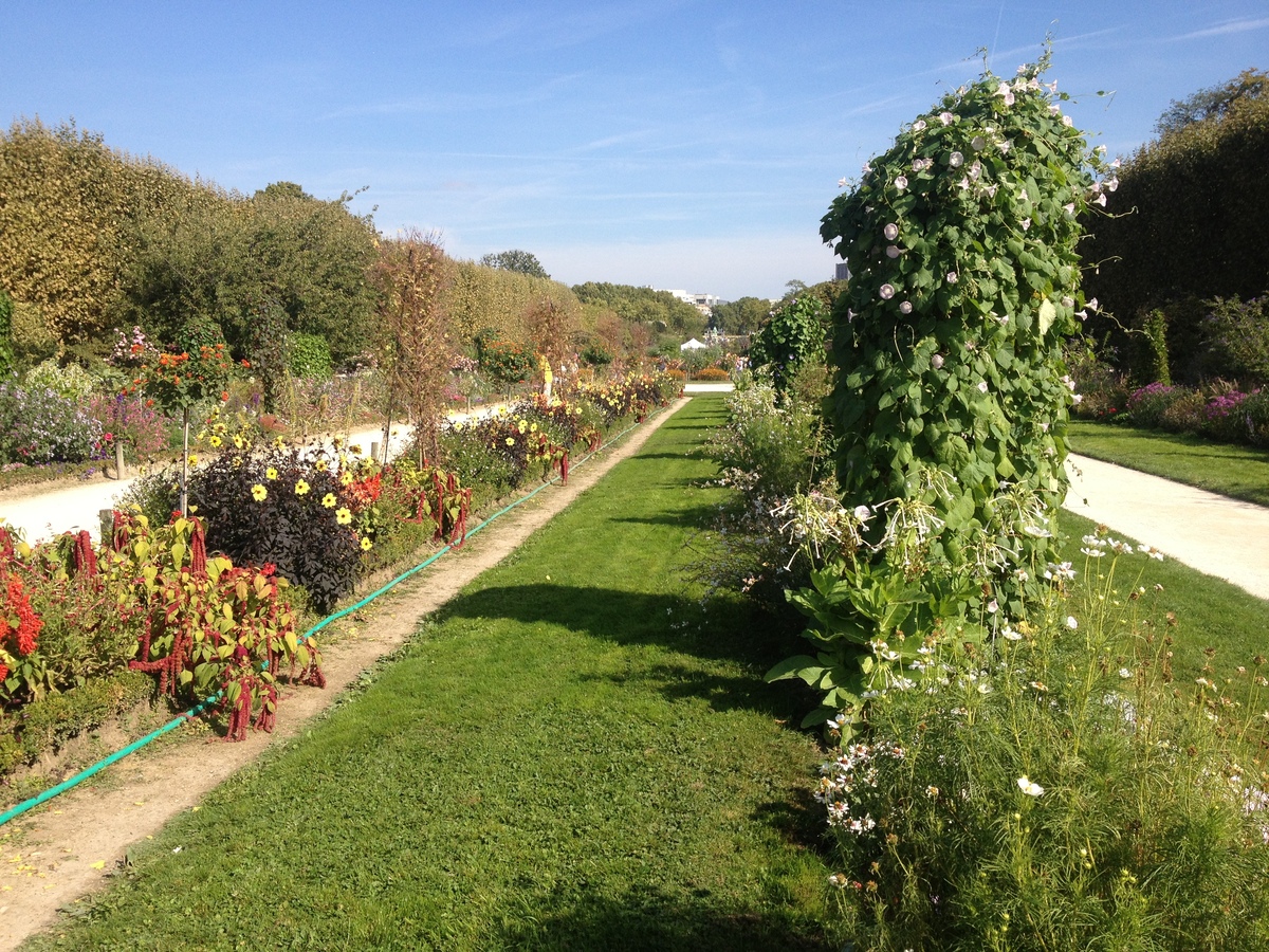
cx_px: 634
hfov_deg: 52.6
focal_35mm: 35
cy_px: 476
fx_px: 1283
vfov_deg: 40.7
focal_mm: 4.28
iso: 50
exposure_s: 1/1381
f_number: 2.4
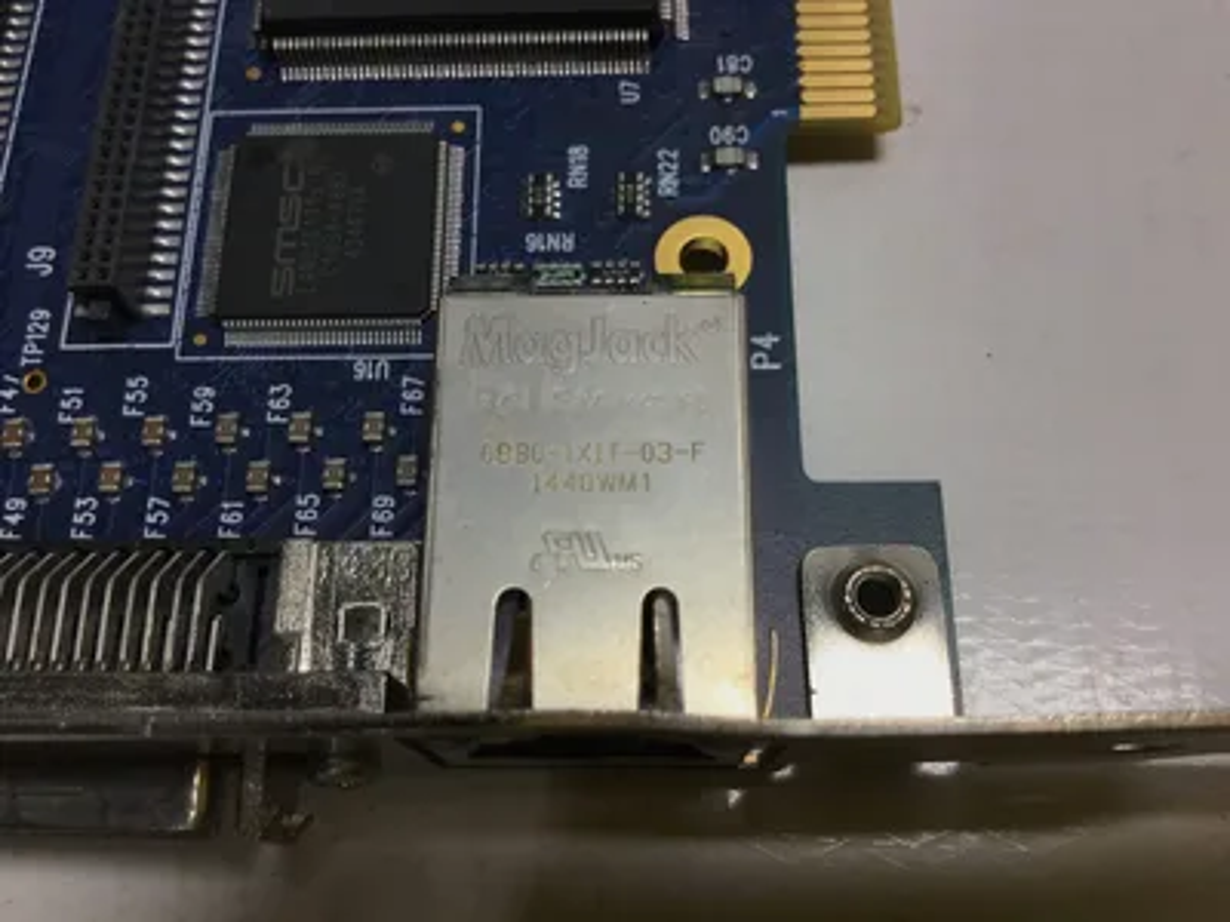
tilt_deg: -69.9
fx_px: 1102
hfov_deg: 58.4
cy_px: 461
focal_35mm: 31
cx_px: 615
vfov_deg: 45.4
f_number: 2.4
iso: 25
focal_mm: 3.3
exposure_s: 1/338
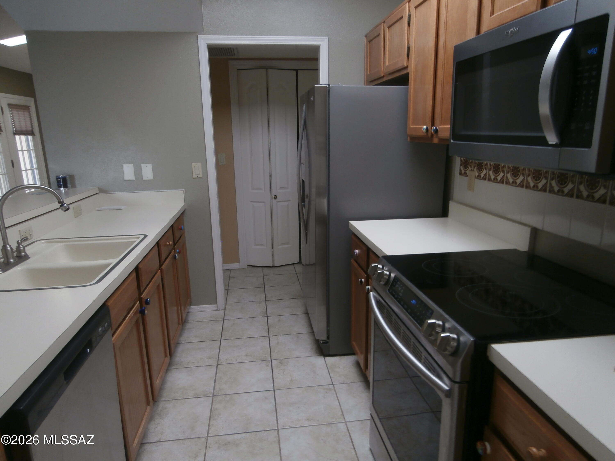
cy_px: 230
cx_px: 308
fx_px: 426
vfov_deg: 56.8
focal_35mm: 24
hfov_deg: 71.6
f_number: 3
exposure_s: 1/13
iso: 100
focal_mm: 4.2
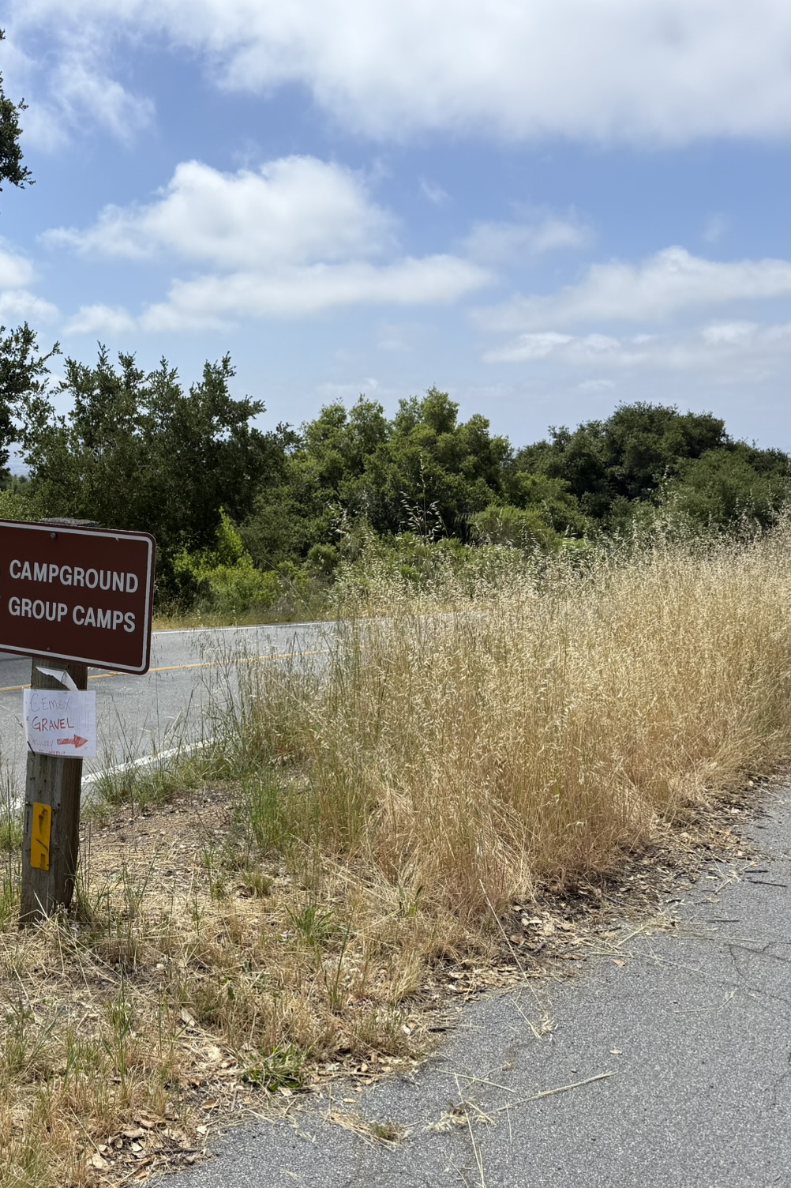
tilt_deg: -7.7
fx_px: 1121
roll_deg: +0.2
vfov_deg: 55.8
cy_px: 592
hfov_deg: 36.8
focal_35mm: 34
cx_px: 104
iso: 80
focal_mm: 6.76
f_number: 1.78
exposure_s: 1/4673
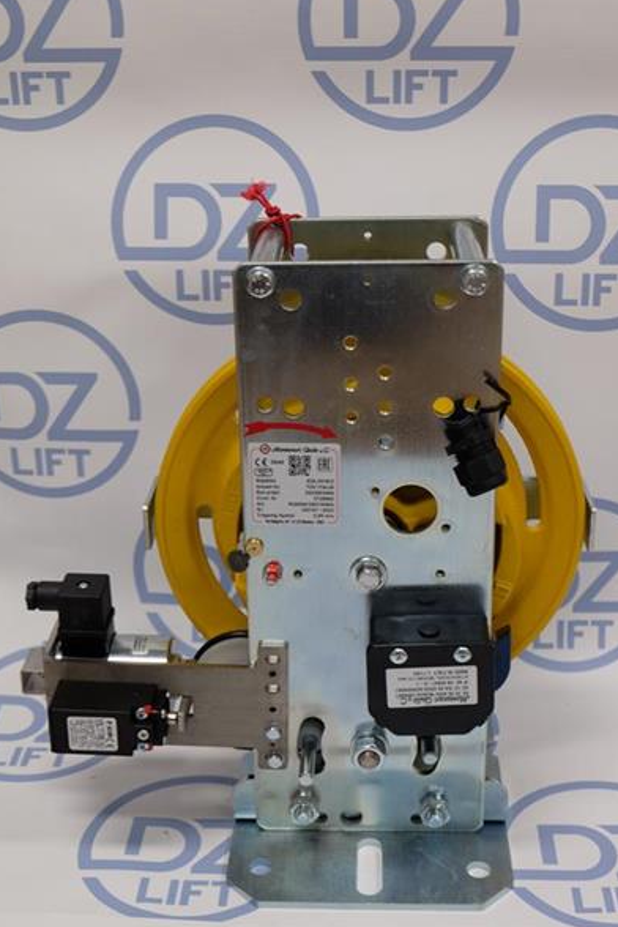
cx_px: 309
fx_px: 1287
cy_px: 457
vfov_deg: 39.6
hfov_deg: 27.0
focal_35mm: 50
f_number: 5
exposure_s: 1/30
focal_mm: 32.5
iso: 320
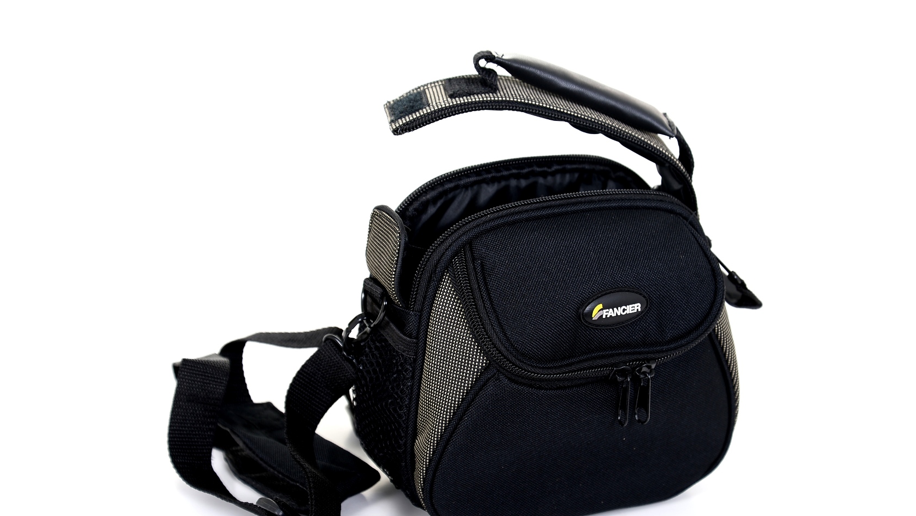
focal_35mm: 79
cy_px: 293
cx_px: 470
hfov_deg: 26.8
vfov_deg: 15.3
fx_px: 1919
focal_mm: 70
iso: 100
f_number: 5.6
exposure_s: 1/160
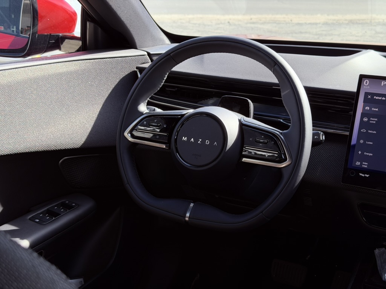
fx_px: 535
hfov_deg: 39.7
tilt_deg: -18.7
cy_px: 144
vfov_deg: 30.3
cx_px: 193
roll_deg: -0.9
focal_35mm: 48
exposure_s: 1/409
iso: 80
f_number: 1.78
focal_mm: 6.76
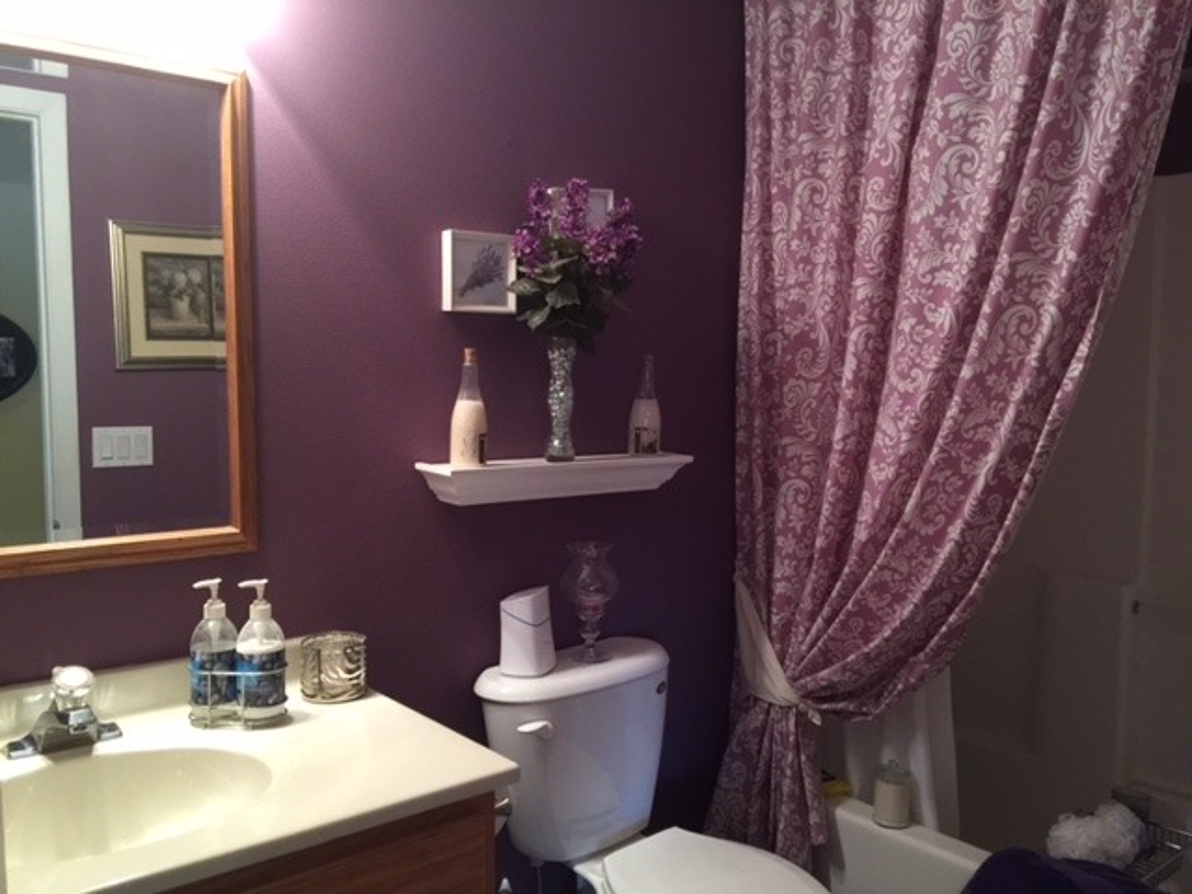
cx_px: 596
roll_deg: -0.6
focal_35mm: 29
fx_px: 999
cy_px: 447
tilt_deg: -3.5
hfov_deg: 61.7
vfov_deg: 48.2
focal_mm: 4.15
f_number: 2.2
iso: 125
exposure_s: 1/10
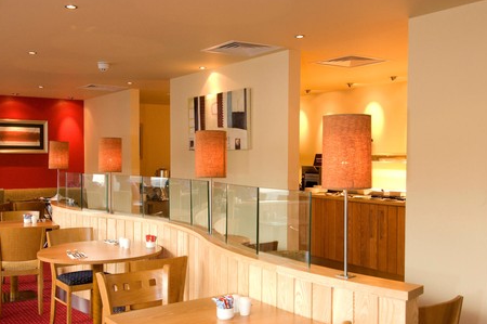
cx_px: 234
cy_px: 181
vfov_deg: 32.5
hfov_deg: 47.4
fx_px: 554
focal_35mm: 41
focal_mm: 24
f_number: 8
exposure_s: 1/10
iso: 400
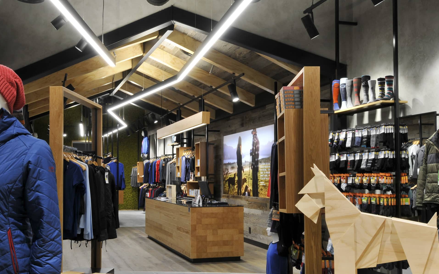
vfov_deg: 31.9
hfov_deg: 49.1
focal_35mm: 40
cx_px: 188
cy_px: 164
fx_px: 479
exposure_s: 1/3
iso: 200
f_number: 13
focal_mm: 20
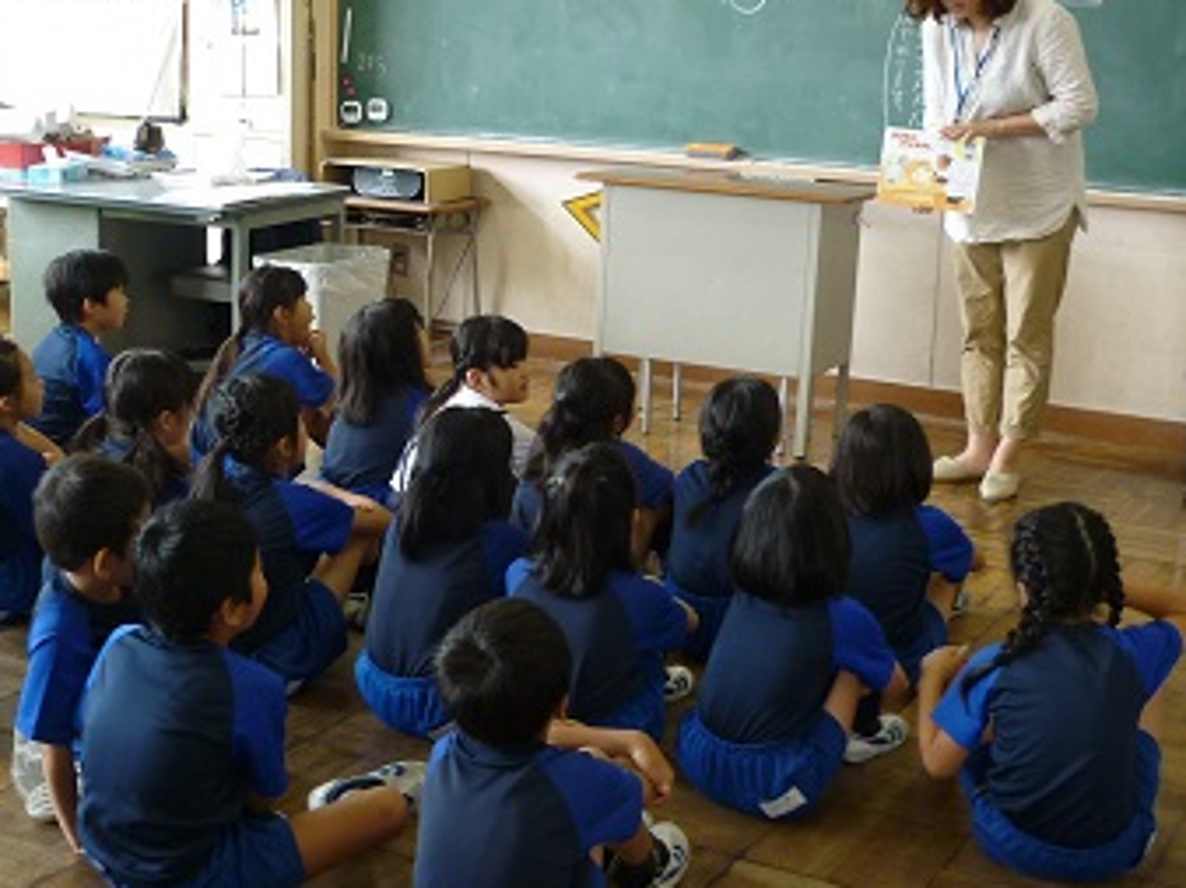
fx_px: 1849
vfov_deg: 27.0
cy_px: 383
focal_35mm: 54
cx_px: 512
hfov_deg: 35.5
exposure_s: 1/30
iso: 160
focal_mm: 5.5
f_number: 2.8
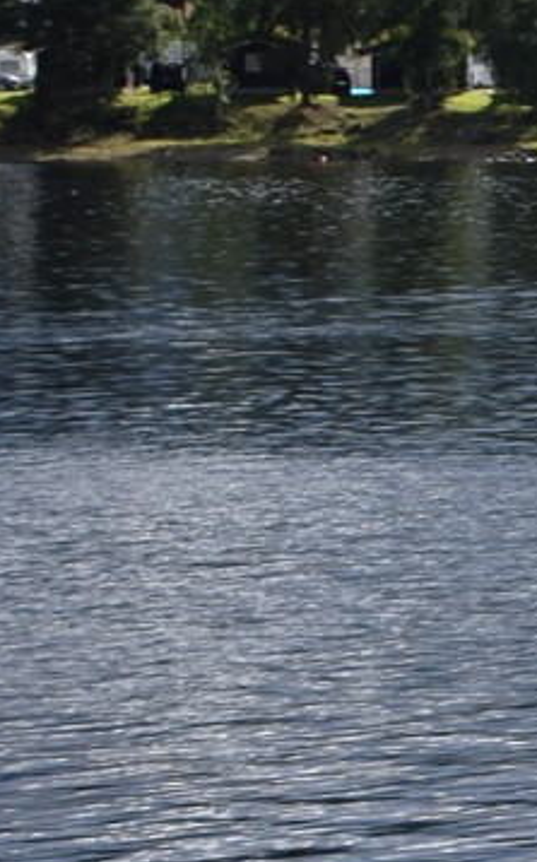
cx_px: 1710
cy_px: 42
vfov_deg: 8.0
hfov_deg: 4.8
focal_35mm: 260
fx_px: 6103
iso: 200
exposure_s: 1/400
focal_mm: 38
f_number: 10
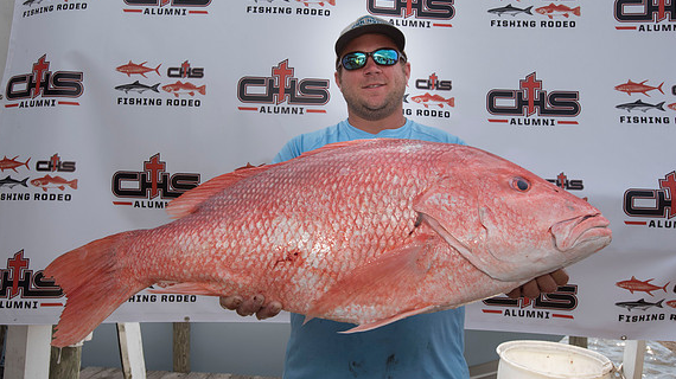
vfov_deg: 36.6
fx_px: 573
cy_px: 164
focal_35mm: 32
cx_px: 340
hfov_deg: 61.0
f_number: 9
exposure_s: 1/500
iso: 250
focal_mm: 30
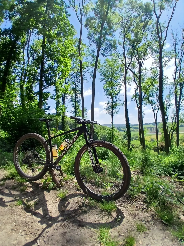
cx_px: 92
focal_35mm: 17
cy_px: 123
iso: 50
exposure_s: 1/1248
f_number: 2.2
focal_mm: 1.4
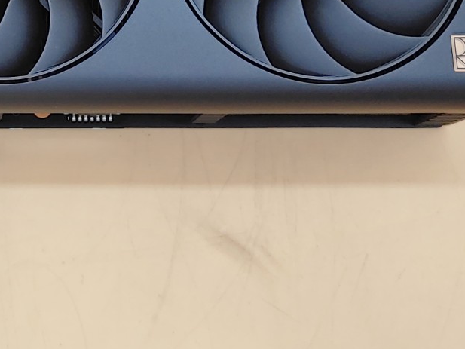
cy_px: -14
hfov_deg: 24.1
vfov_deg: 18.6
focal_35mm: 77
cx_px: -15
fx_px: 1035
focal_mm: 4.36
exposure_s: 1/120
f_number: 1.8
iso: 50
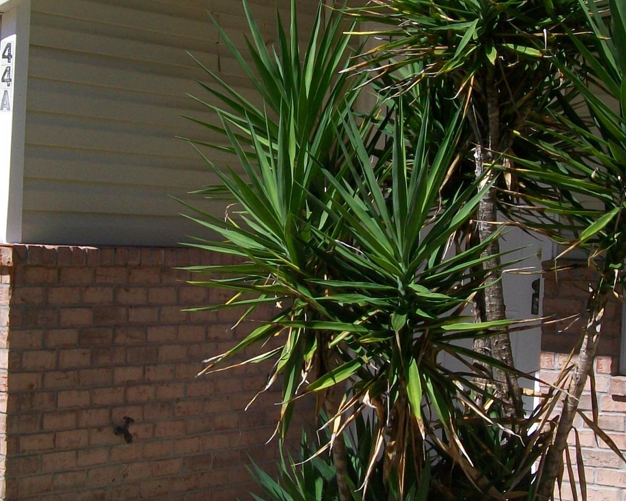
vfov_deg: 16.3
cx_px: 277
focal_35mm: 94
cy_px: 332
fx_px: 1742
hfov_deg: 20.4
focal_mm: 7.6
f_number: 5.4
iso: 64
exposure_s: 1/500
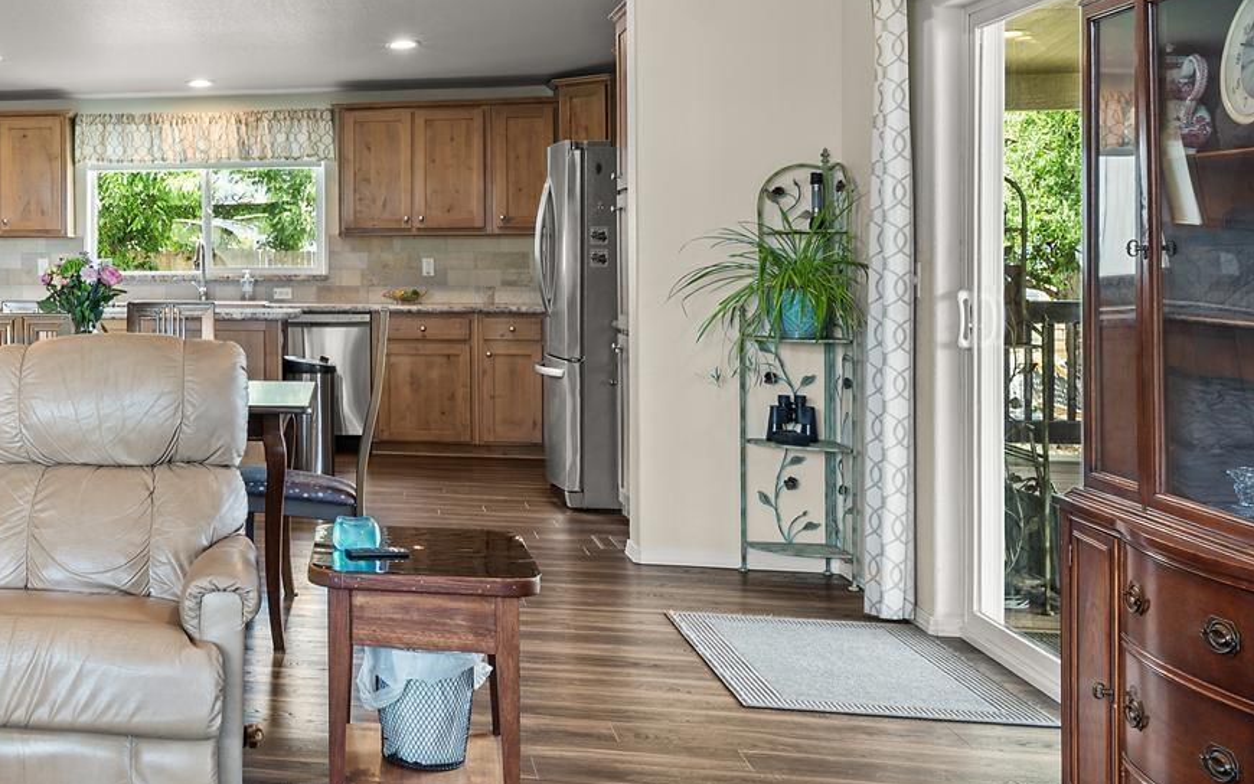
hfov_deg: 36.3
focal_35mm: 48
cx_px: -81
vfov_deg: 26.8
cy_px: 324
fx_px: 1641
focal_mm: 20
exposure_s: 1.3
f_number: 8
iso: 100
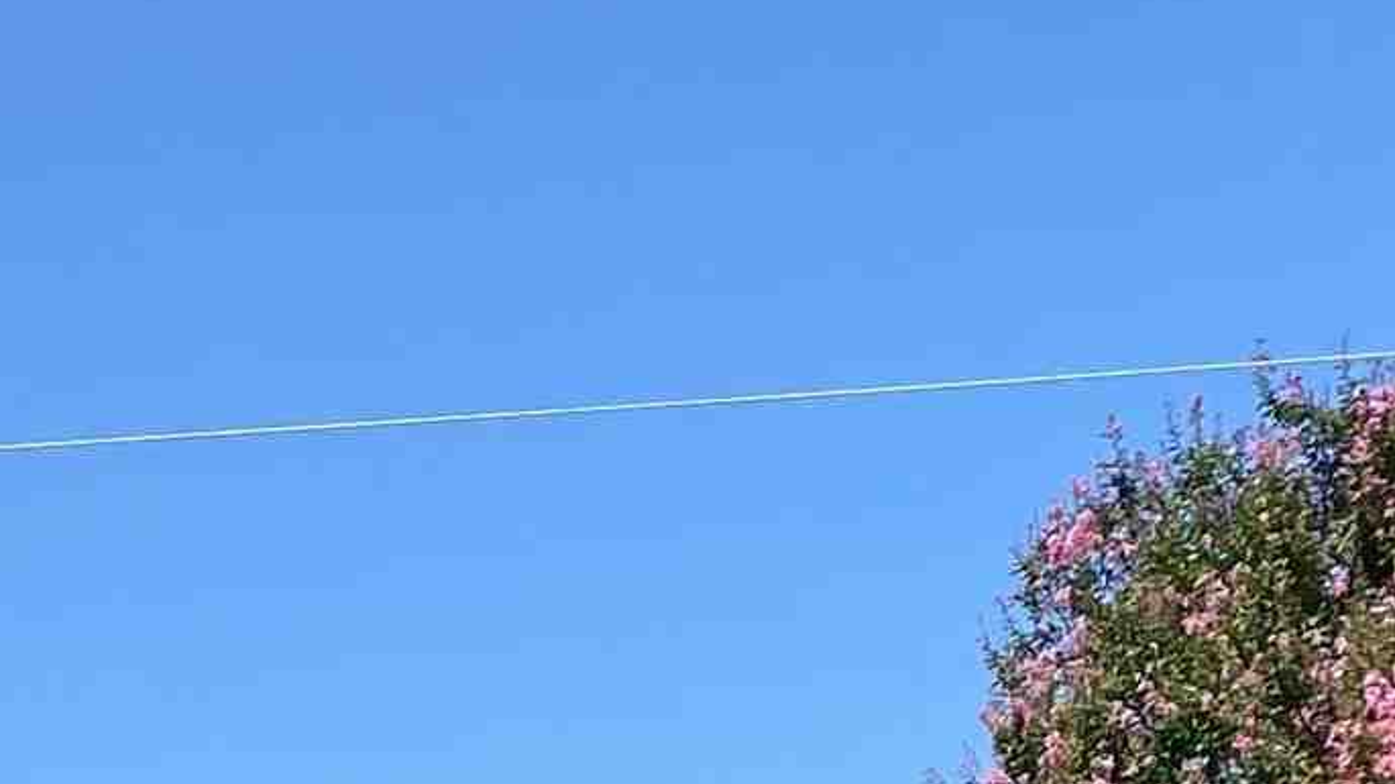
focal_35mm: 127
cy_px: 1973
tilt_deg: -2.1
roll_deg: -1.5
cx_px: -751
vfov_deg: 8.6
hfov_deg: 15.5
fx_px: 4697
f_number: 1.8
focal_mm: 4.25
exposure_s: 1/1754
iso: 32
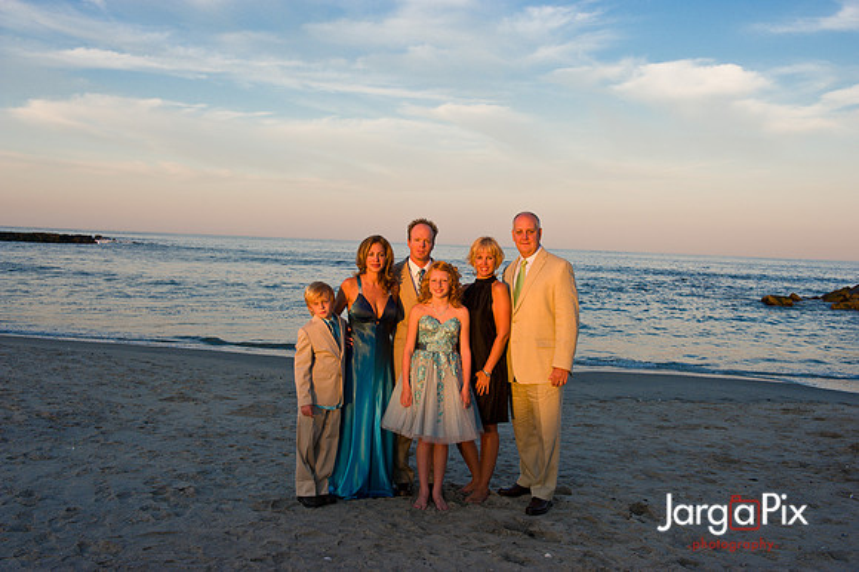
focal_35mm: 34
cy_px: 286
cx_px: 430
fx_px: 811
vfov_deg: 38.8
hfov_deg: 55.8
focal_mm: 34
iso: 200
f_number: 6.3
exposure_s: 1/250
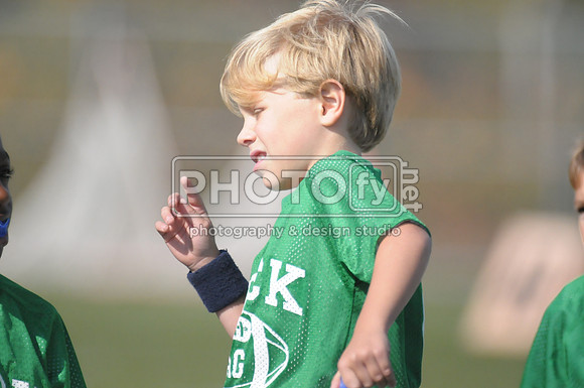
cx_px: 292
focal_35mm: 600
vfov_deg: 2.3
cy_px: 194
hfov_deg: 3.4
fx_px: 9720
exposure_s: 1/8000
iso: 1600
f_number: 4
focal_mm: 400
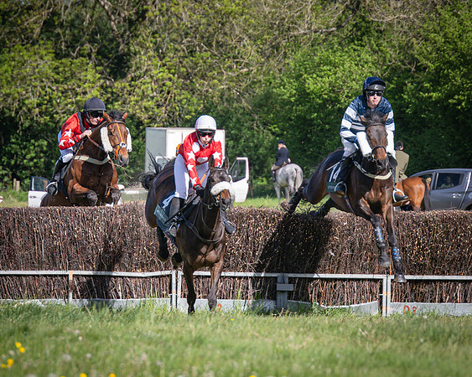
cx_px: 221
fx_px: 5970
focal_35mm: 428
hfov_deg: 4.5
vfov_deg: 3.6
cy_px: 218
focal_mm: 155
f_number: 4
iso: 400
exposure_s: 1/2500
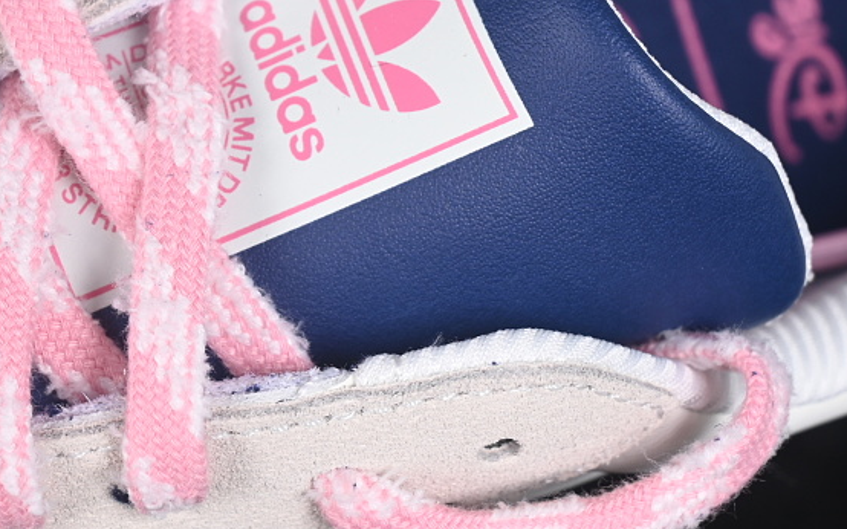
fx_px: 3439
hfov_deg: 14.0
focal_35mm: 149
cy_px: 159
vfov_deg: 8.8
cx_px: 307
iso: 160
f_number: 7.1
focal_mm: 50
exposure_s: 1/80
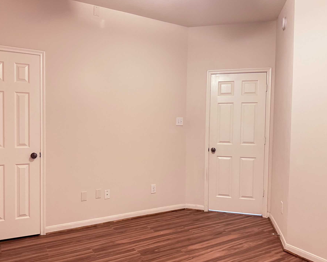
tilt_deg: -2.1
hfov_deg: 63.9
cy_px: 133
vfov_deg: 53.2
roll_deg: -1.2
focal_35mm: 27
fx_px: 261
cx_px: 149
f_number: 1.78
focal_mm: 6.76
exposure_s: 1/30
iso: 1000
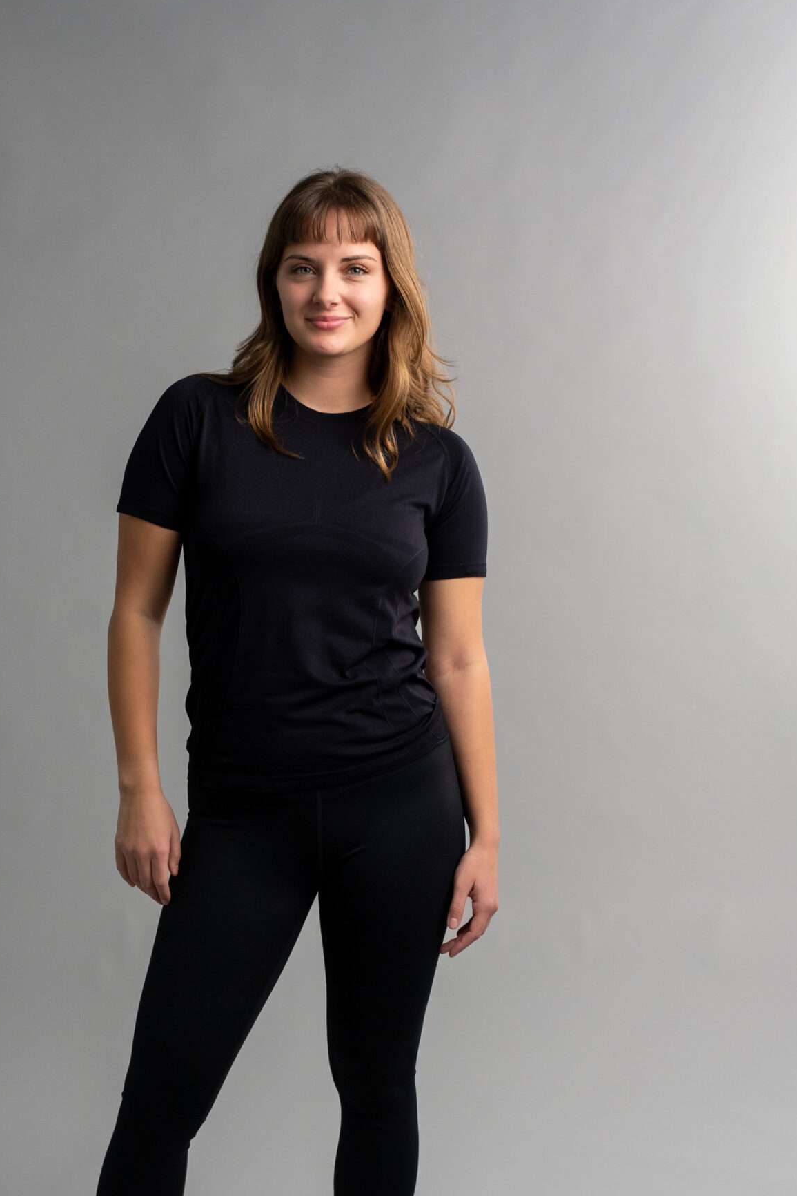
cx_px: 259
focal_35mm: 69
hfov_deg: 19.7
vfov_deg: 29.2
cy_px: 765
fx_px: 2282
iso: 640
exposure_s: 1/200
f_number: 5.6
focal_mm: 46.5
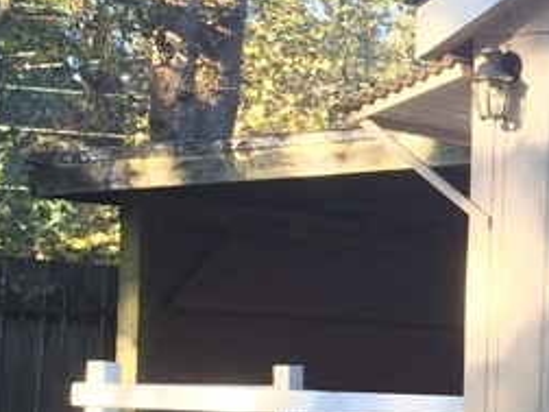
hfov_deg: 15.1
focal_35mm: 118
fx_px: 1871
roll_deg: -0.2
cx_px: 882
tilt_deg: +0.3
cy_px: 355
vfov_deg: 12.5
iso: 50
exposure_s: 1/120
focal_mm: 4.15
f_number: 2.2
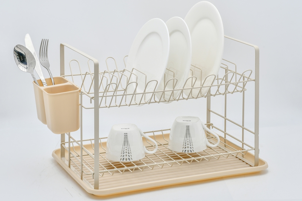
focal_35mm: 90
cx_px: 151
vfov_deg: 15.2
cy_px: 100
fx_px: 755
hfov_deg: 22.6
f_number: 13
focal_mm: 60
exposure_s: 1/30
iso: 100
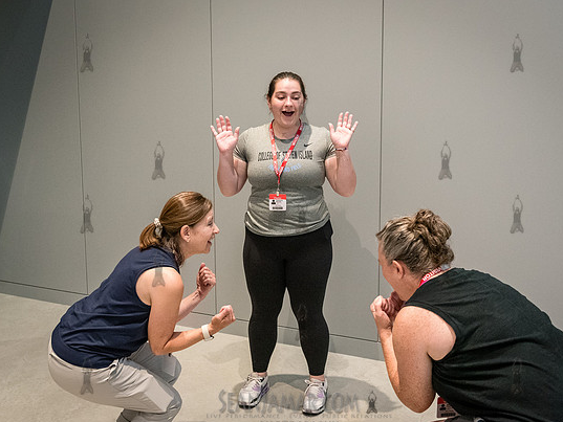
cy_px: 185
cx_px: 262
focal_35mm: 40
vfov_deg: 35.9
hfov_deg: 46.8
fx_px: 651
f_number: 3.5
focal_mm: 31
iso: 6400
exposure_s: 1/250
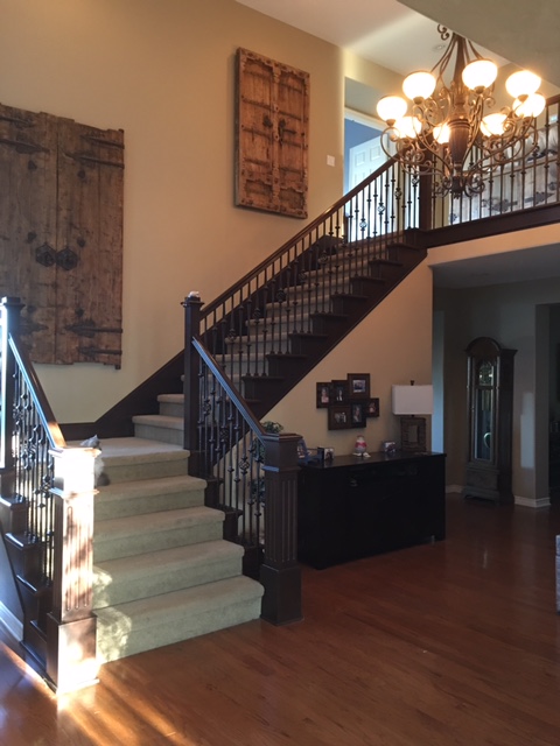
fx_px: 626
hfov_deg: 48.2
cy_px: 373
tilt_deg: +0.8
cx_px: 280
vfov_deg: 61.7
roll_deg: -0.8
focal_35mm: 29
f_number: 2.2
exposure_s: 1/4
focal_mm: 4.15
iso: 64
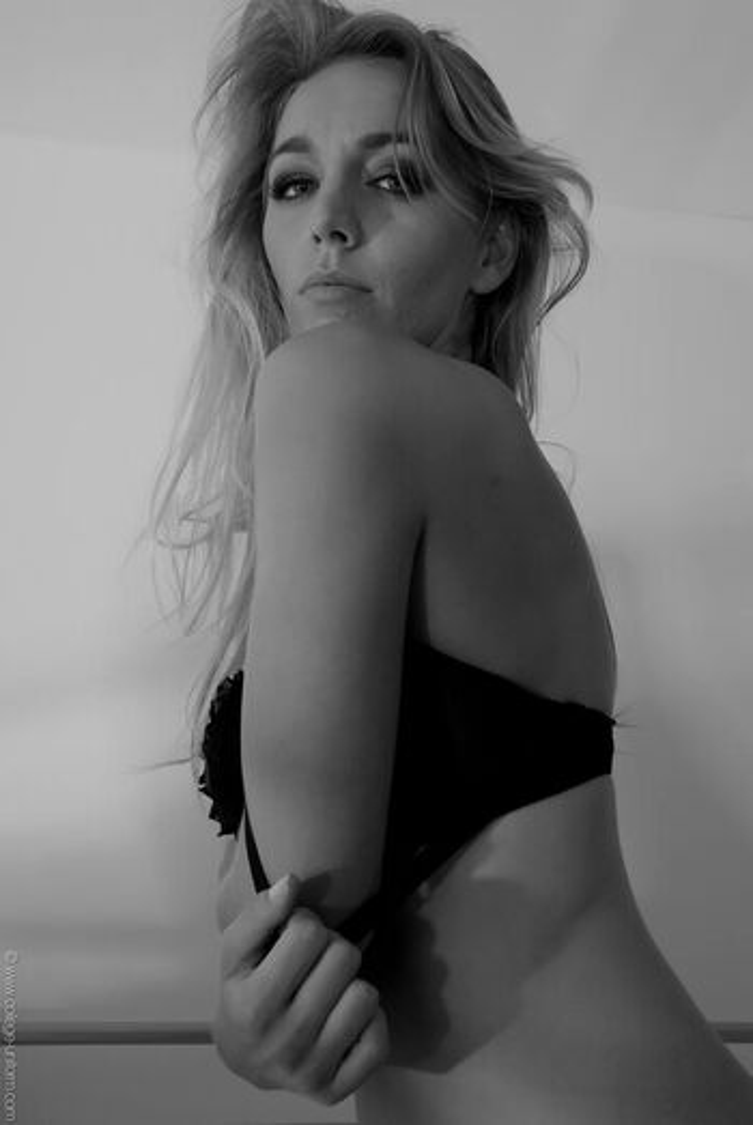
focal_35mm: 36
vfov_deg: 53.1
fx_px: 1126
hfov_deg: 37.0
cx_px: 376
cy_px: 562
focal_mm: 24
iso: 250
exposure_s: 1/200
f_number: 11
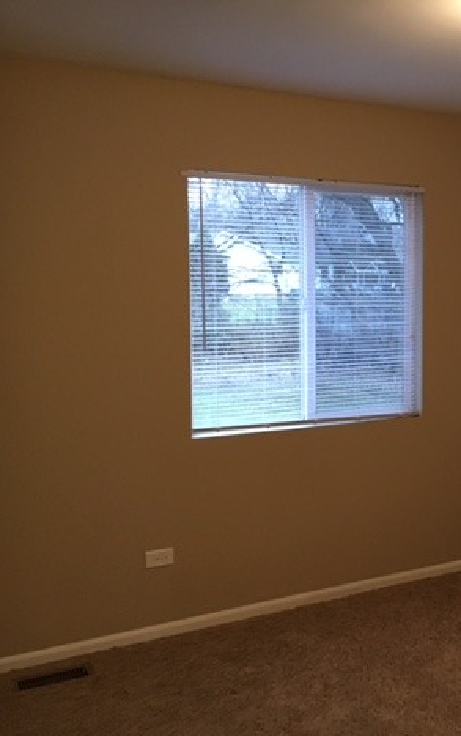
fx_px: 843
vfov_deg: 47.2
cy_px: 365
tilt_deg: -5.3
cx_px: 459
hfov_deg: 28.7
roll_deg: -0.3
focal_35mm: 42
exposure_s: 1/30
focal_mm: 4.15
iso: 100
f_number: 2.2
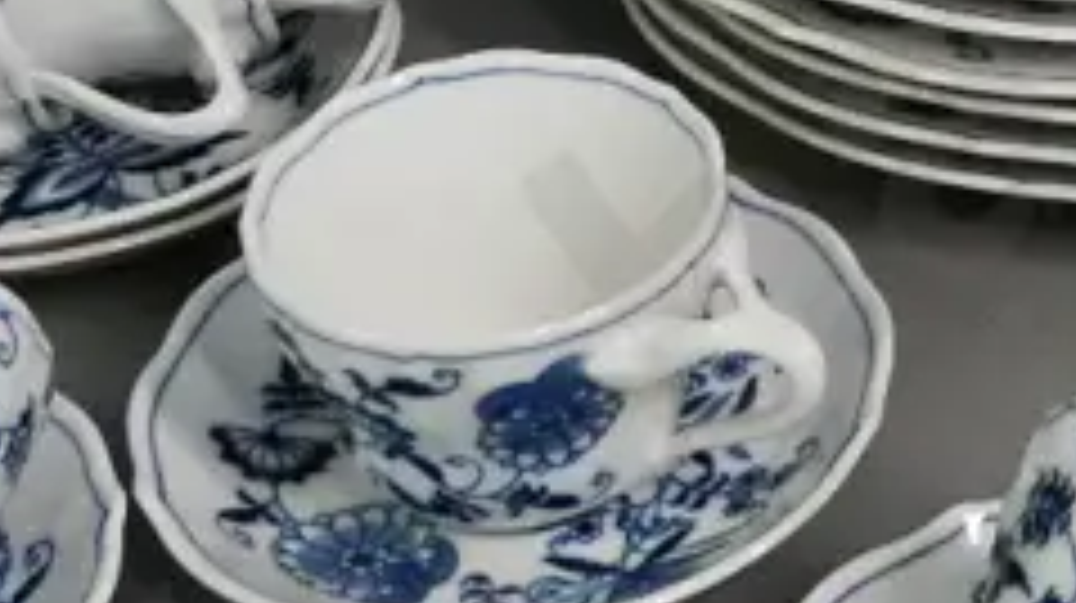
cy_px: -266
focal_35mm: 159
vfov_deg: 7.5
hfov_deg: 13.0
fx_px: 4533
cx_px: 1486
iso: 3200
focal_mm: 17
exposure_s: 1/250
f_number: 4.5
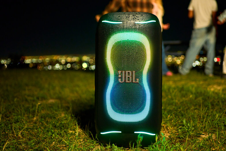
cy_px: 76
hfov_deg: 54.4
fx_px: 220
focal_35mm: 35
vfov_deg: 37.9
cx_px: 113
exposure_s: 1/160
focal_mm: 35
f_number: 1.8
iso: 1600
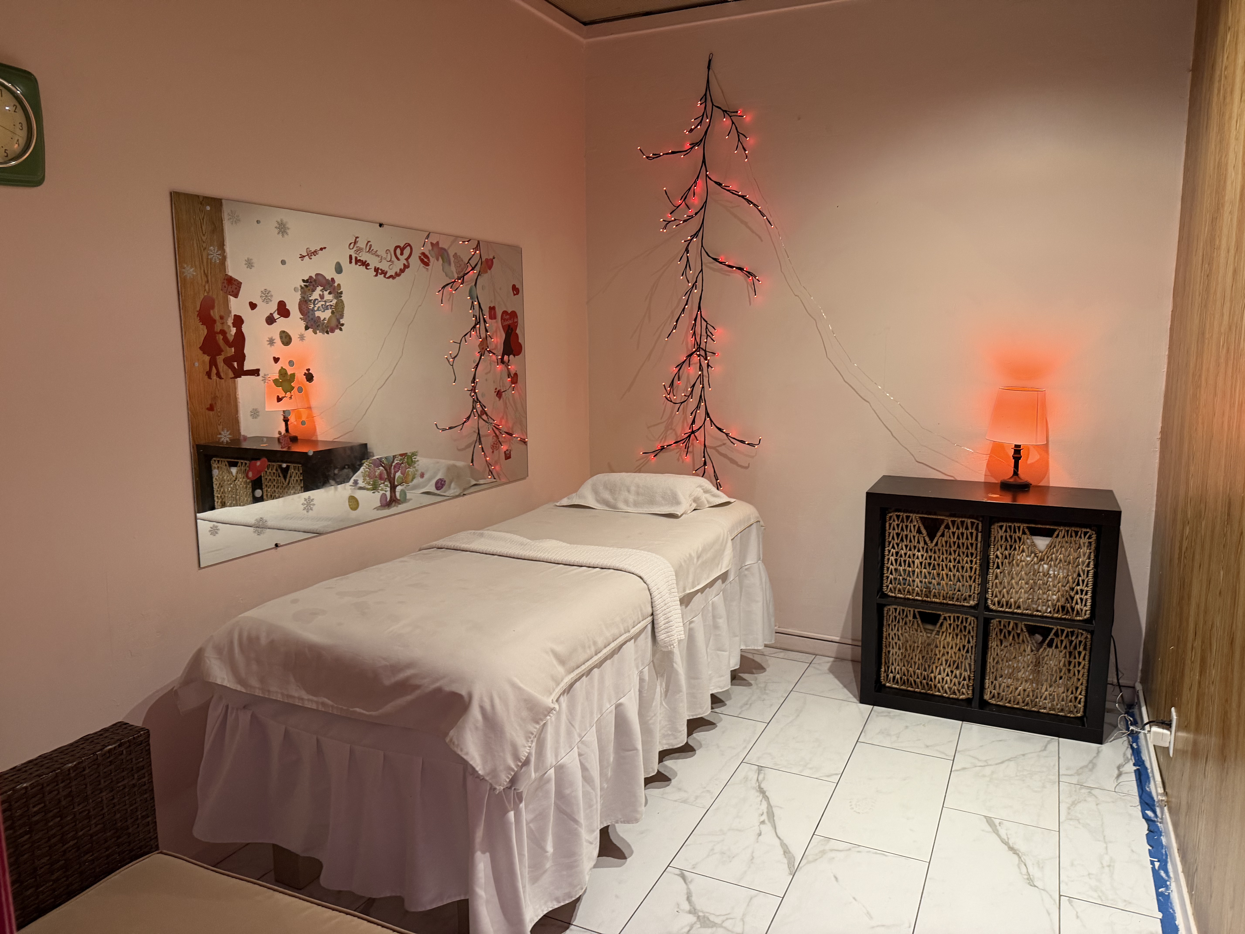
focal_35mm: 24
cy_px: 467
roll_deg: +0.4
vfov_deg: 56.8
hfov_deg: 71.6
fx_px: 863
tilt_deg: -8.2
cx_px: 622
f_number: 1.78
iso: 250
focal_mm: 6.76
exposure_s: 1/60
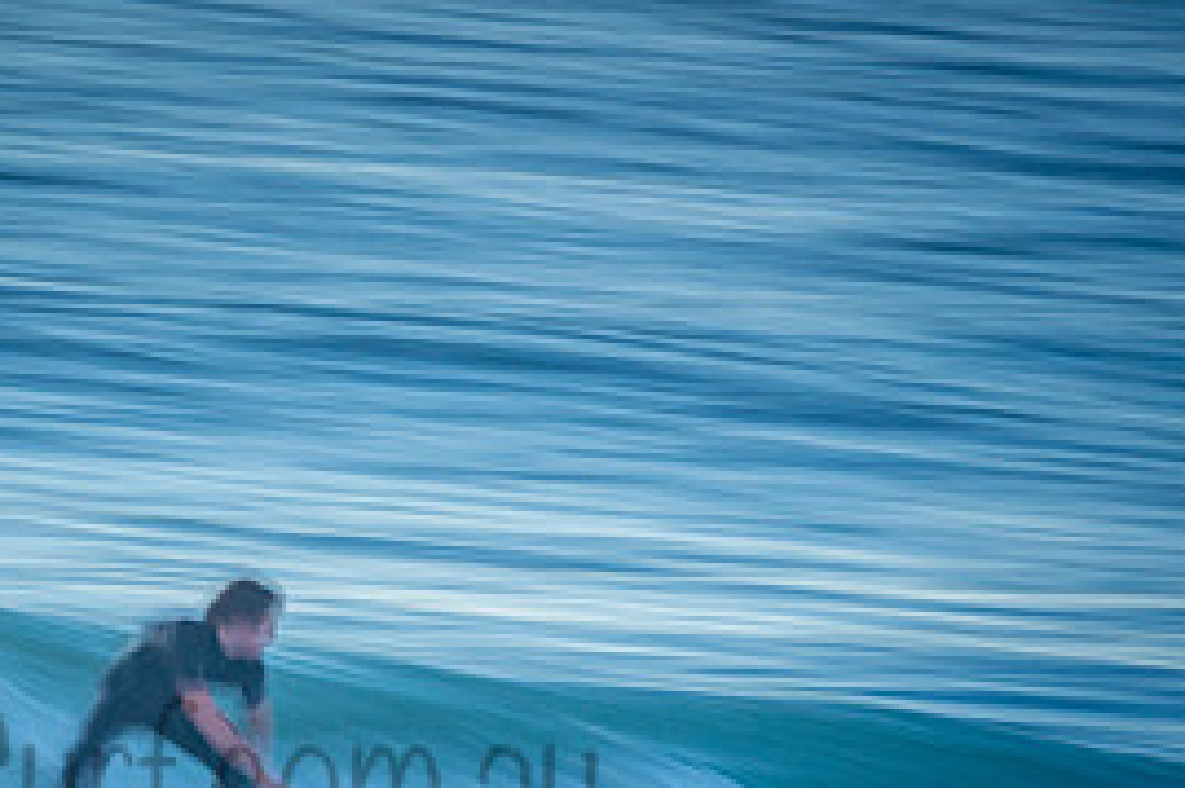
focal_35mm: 1618
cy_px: 729
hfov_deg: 1.3
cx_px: 132
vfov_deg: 0.8
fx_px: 53225
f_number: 18
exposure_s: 1/10
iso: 100
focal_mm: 500
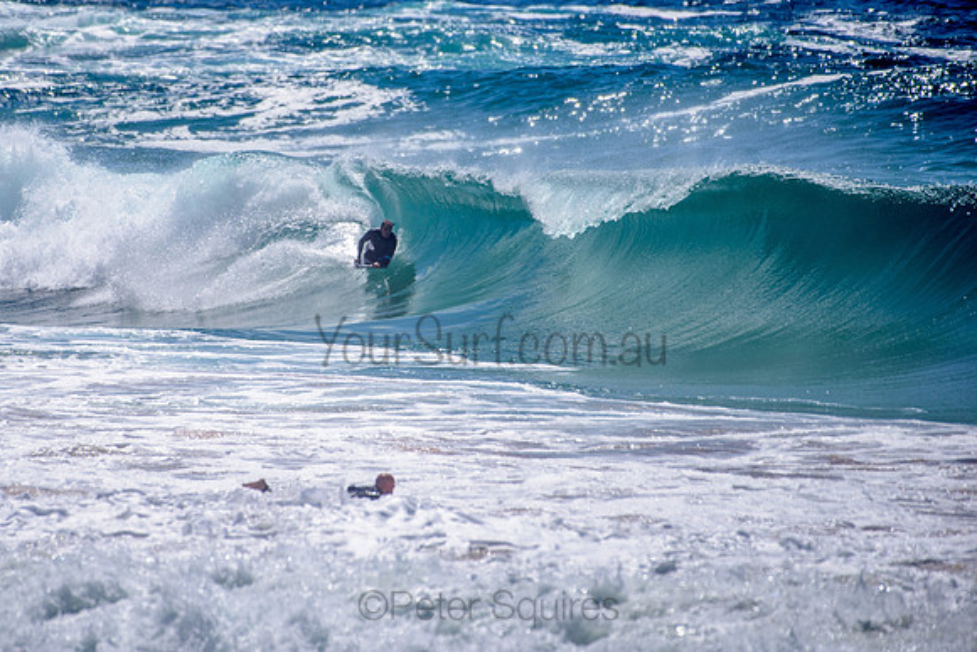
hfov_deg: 3.4
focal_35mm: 613
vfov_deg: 2.2
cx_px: 378
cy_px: 252
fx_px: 16634
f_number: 5.6
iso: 72
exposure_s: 1/2000
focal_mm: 500
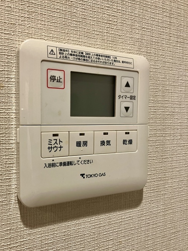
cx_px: 81
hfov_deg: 44.1
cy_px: 134
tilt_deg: -3.0
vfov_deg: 56.8
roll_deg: +0.1
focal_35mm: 32
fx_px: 232
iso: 125
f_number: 1.8
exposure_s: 1/50
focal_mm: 3.99
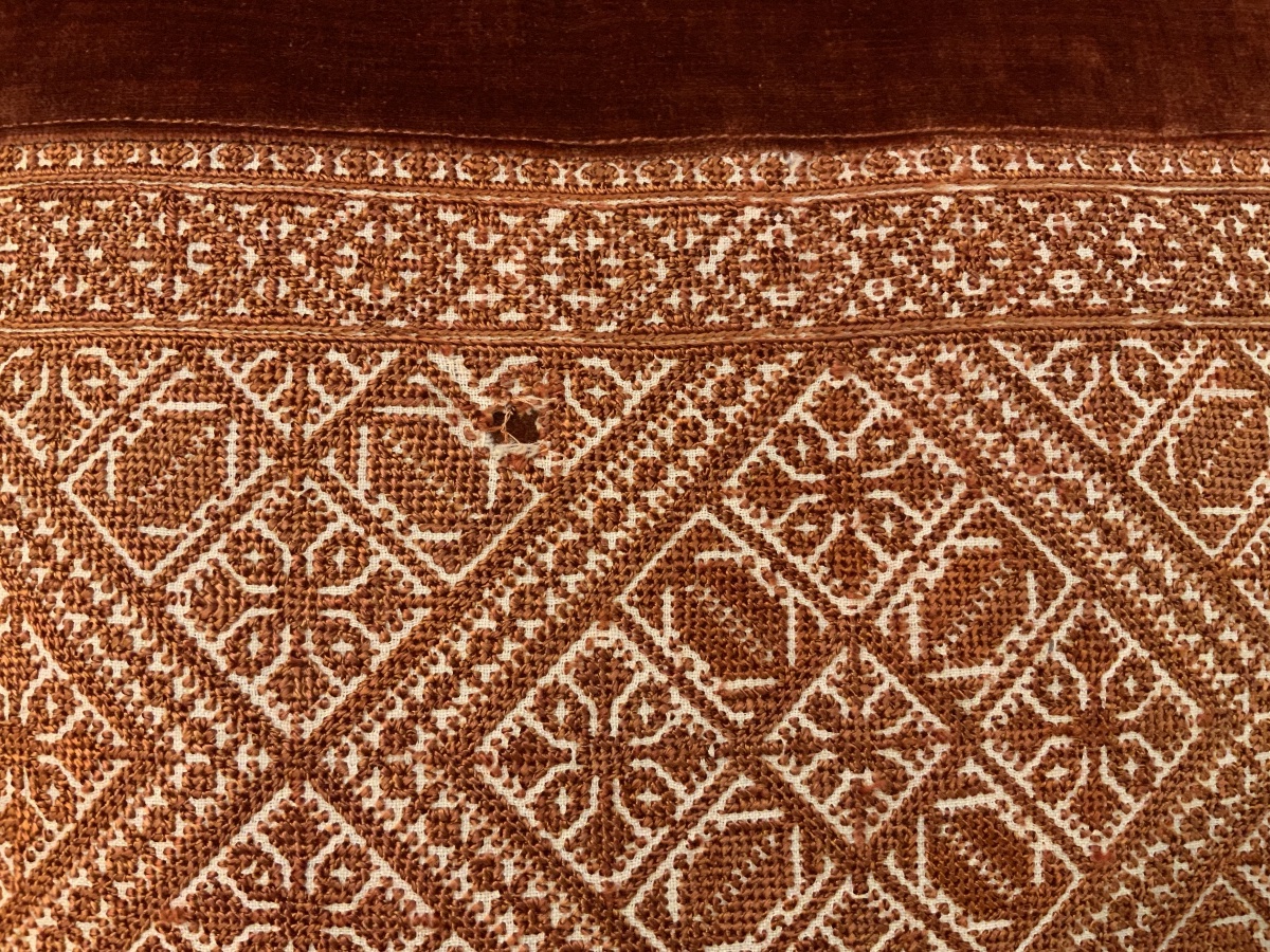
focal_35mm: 29
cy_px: 476
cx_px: 635
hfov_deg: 61.7
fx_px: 1064
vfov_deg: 48.2
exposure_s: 1/50
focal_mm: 3
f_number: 1.8
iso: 160
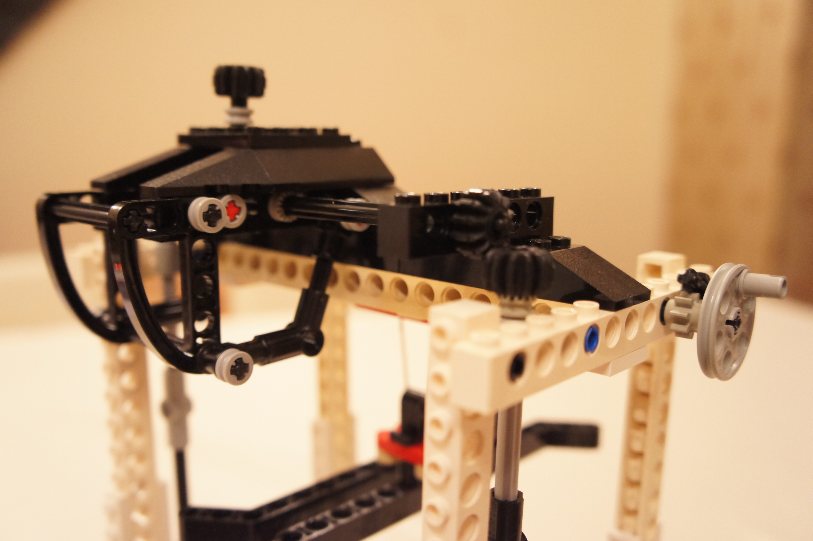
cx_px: 406
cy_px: 270
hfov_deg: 57.3
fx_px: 745
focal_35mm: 33
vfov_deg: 39.9
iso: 6400
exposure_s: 1/80
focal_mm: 22
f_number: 4
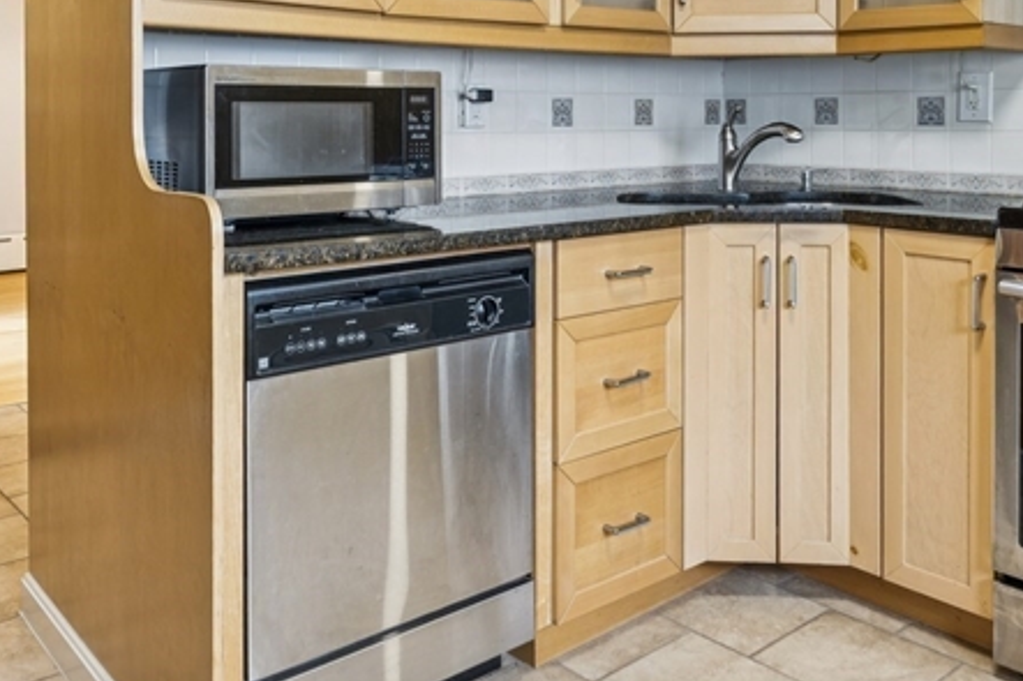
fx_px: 1051
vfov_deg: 34.7
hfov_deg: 51.9
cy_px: 128
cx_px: 524
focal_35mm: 37
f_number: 8
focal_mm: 16
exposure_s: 1/1.25
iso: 100
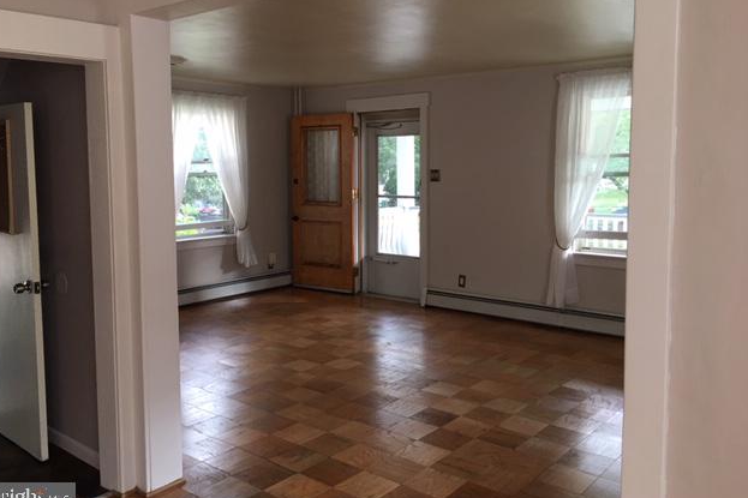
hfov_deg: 60.3
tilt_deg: -4.2
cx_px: 366
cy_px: 226
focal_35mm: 31
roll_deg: +0.5
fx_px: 644
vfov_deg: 42.3
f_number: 2.2
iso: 32
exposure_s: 1/30
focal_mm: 4.15
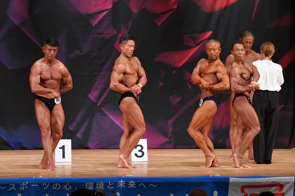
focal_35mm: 217
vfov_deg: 6.3
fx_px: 1777
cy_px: 98
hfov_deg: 9.5
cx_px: 148
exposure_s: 1/400
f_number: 5.6
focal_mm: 145
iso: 4500
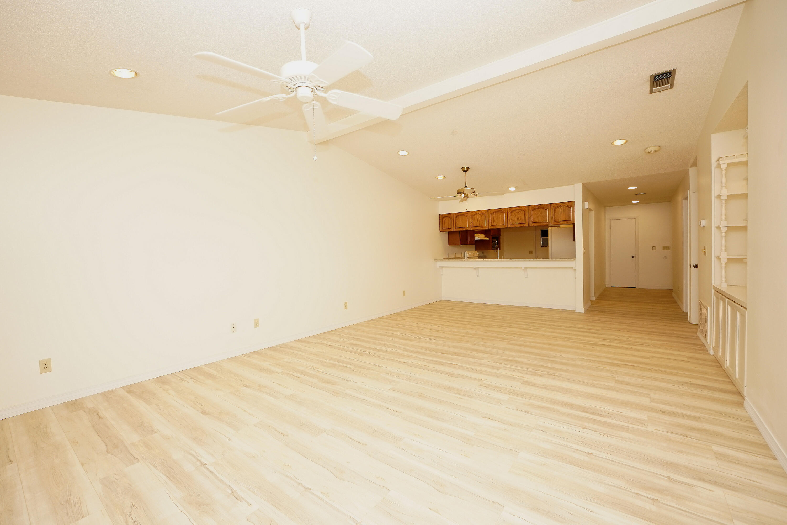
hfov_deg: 100.4
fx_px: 328
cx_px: 394
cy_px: 262
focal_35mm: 15
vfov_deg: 77.3
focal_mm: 10
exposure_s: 1/60
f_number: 4
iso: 250
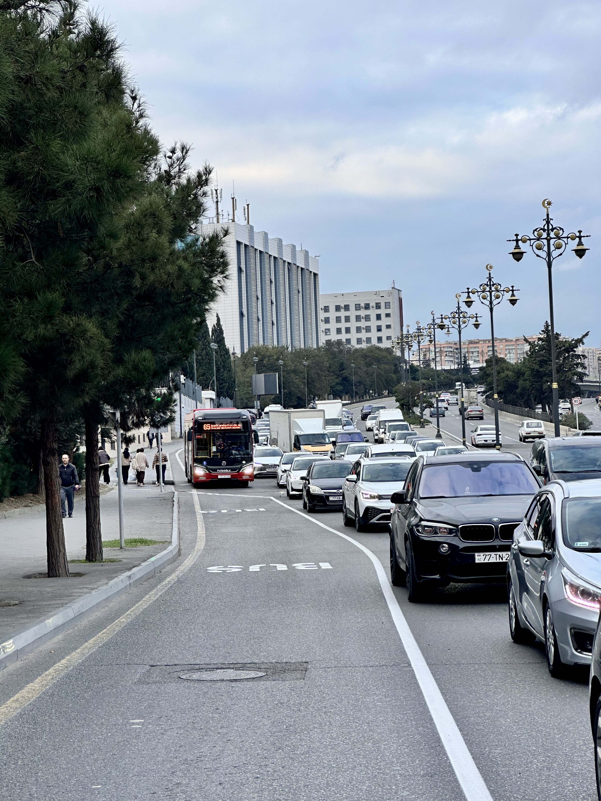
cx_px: 300
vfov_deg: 25.3
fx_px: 1782
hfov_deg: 19.1
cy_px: 400
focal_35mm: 77
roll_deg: +1.8
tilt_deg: +3.7
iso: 32
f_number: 2.8
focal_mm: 9
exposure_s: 1/104
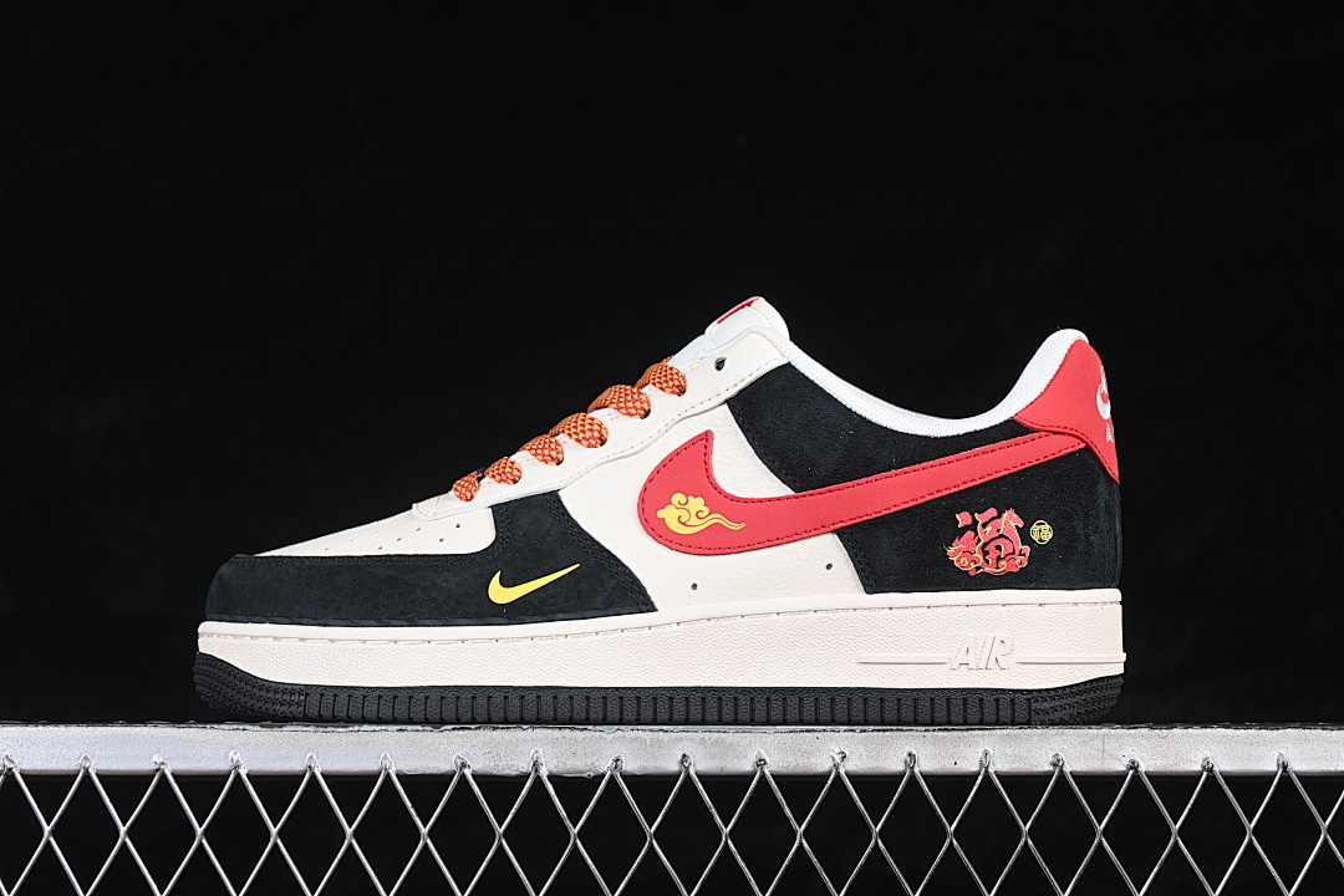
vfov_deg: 18.2
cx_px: 672
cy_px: 448
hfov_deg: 27.0
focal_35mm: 75
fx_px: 2800
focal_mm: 50
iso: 160
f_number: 6.3
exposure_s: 1/60
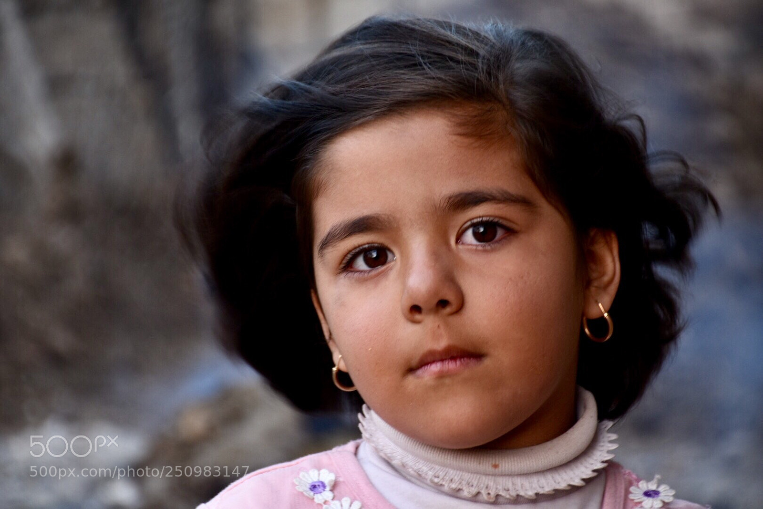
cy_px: 254
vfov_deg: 8.2
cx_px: 382
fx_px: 3561
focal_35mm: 168
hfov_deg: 12.2
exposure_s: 1/20
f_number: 5.6
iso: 320
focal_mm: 112
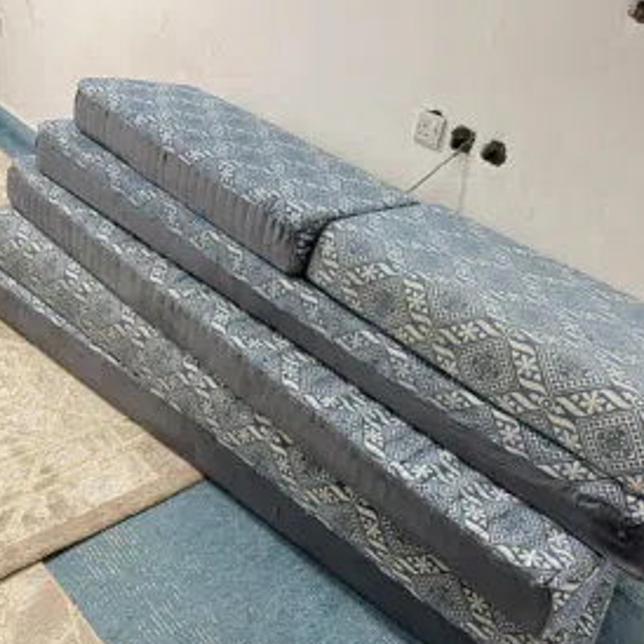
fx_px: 652
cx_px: 341
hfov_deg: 52.5
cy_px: 282
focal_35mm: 31
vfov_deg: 52.4
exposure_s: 1/25
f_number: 1.78
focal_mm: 6.76
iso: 640
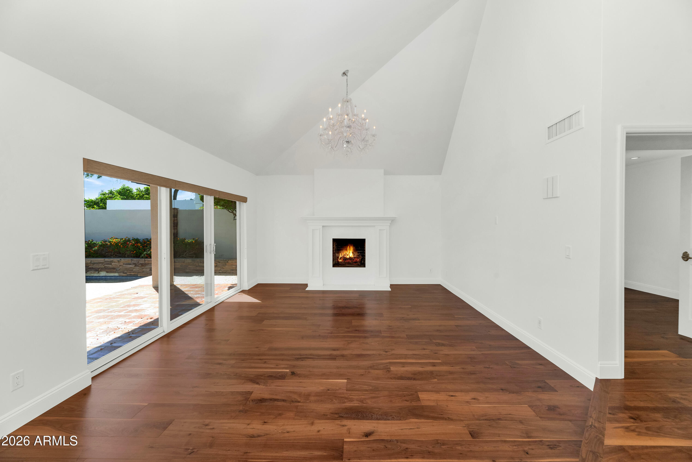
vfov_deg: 81.2
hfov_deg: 104.3
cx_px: 346
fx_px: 269
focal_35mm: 14
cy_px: 231
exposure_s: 1/125
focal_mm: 14
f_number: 9
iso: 400
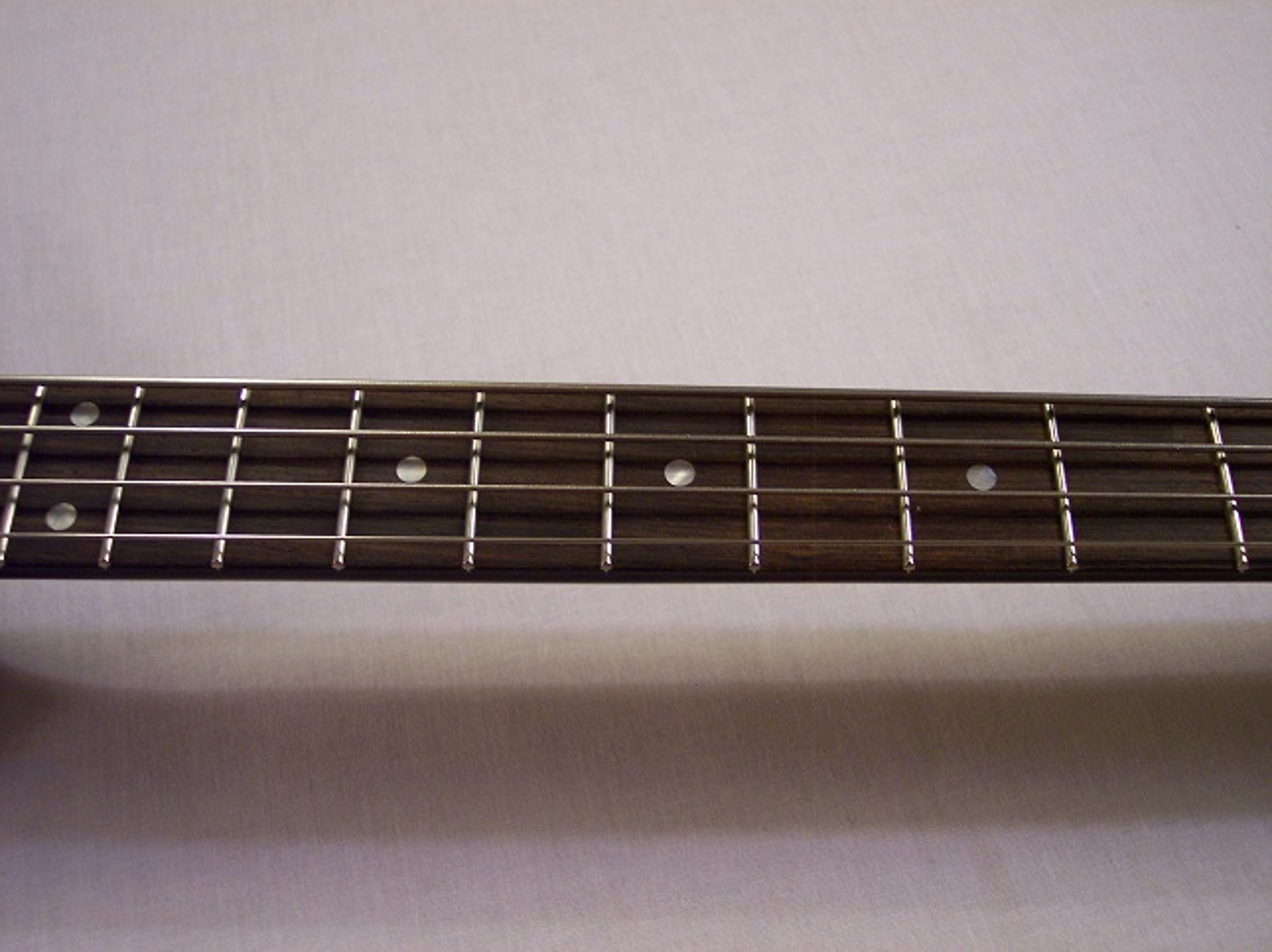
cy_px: 476
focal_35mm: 38
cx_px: 636
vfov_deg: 37.7
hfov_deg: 49.0
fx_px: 1396
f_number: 2.8
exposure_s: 1/20
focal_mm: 8
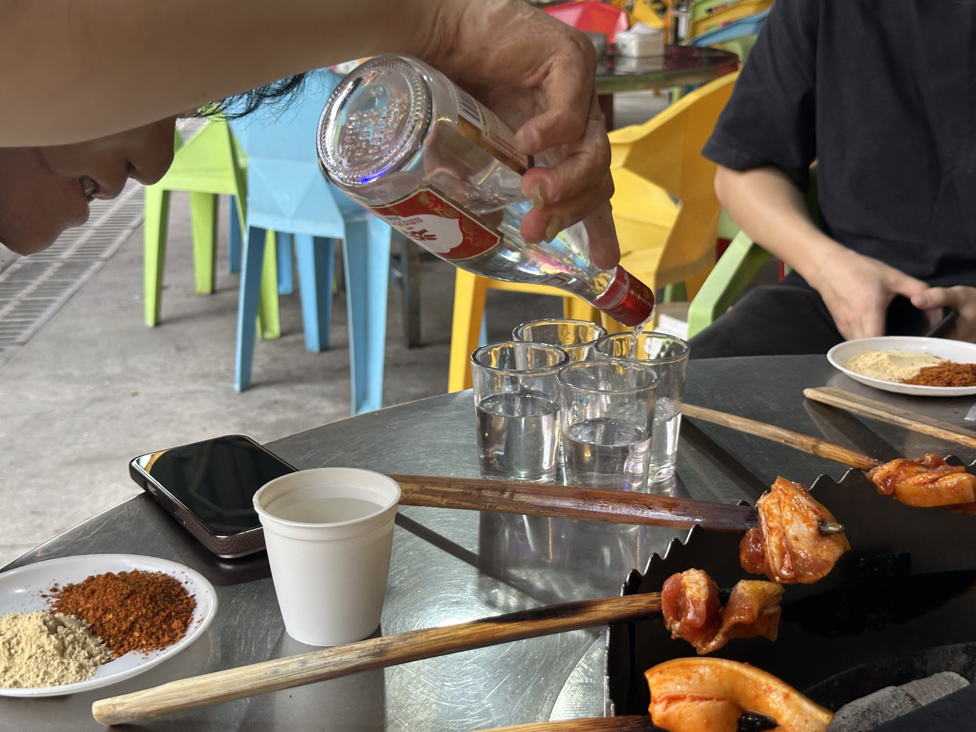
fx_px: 1353
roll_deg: +0.0
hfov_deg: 39.7
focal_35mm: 48
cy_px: 366
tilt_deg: -16.4
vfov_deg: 30.3
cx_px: 488
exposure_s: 1/50
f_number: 1.8
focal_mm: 6.9
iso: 100
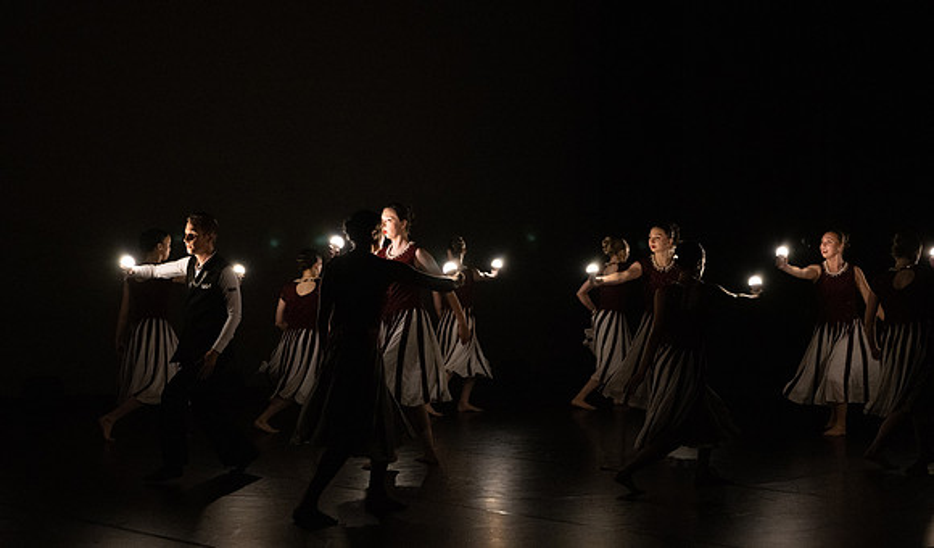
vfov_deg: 15.2
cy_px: 241
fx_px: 2055
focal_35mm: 82
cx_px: 406
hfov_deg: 25.6
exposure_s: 1/500
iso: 6400
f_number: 2.8
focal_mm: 70
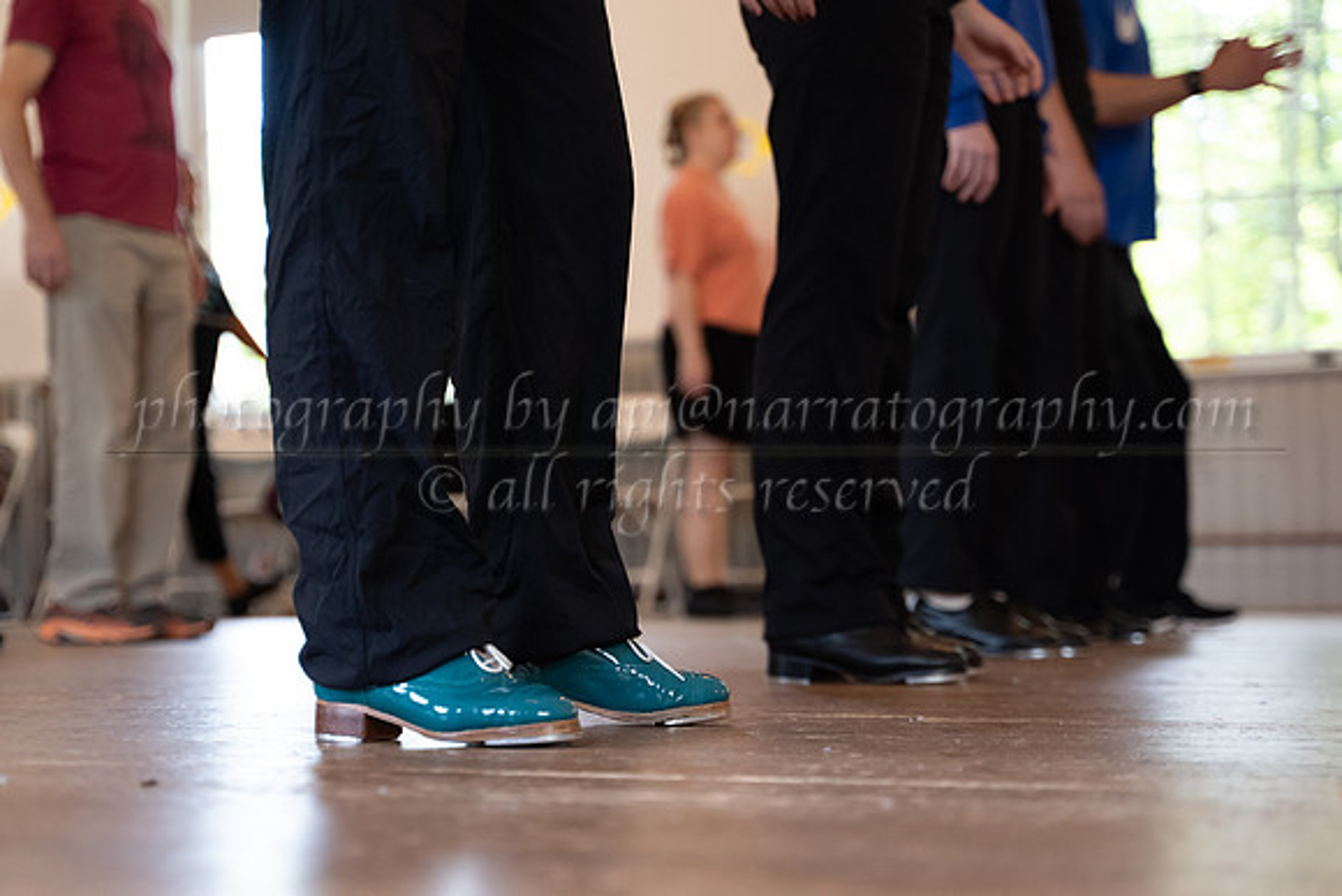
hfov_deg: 29.1
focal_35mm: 69
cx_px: 617
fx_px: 2584
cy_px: 518
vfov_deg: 19.6
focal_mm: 60
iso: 1600
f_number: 2.8
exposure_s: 1/250
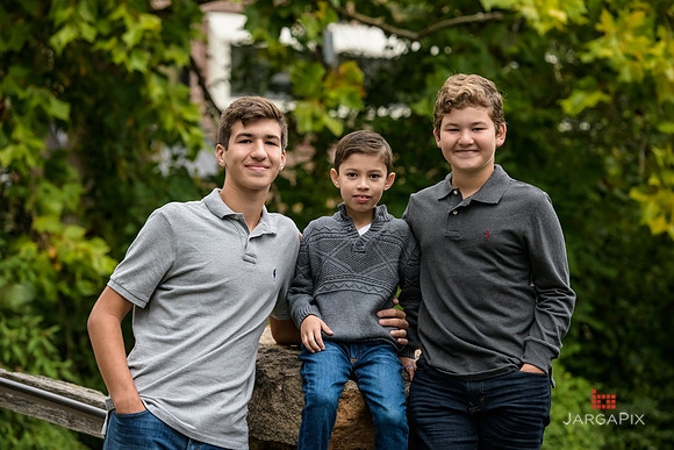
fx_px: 2528
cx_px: 337
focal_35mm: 135
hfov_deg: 15.2
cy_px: 225
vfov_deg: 10.2
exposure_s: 1/400
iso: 1000
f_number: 5.6
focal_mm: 135
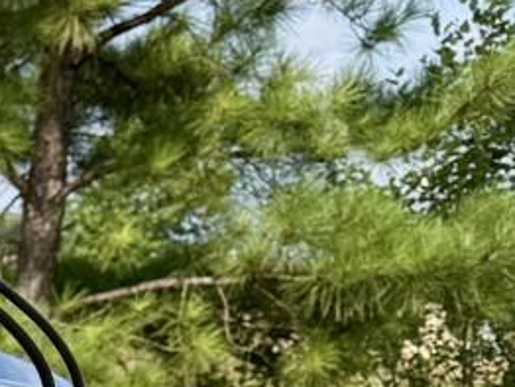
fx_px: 2725
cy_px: 1088
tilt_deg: -16.9
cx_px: -1034
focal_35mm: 183
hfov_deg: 8.8
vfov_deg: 7.3
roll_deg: -1.7
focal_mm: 6.76
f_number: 1.78
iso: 80
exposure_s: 1/2703
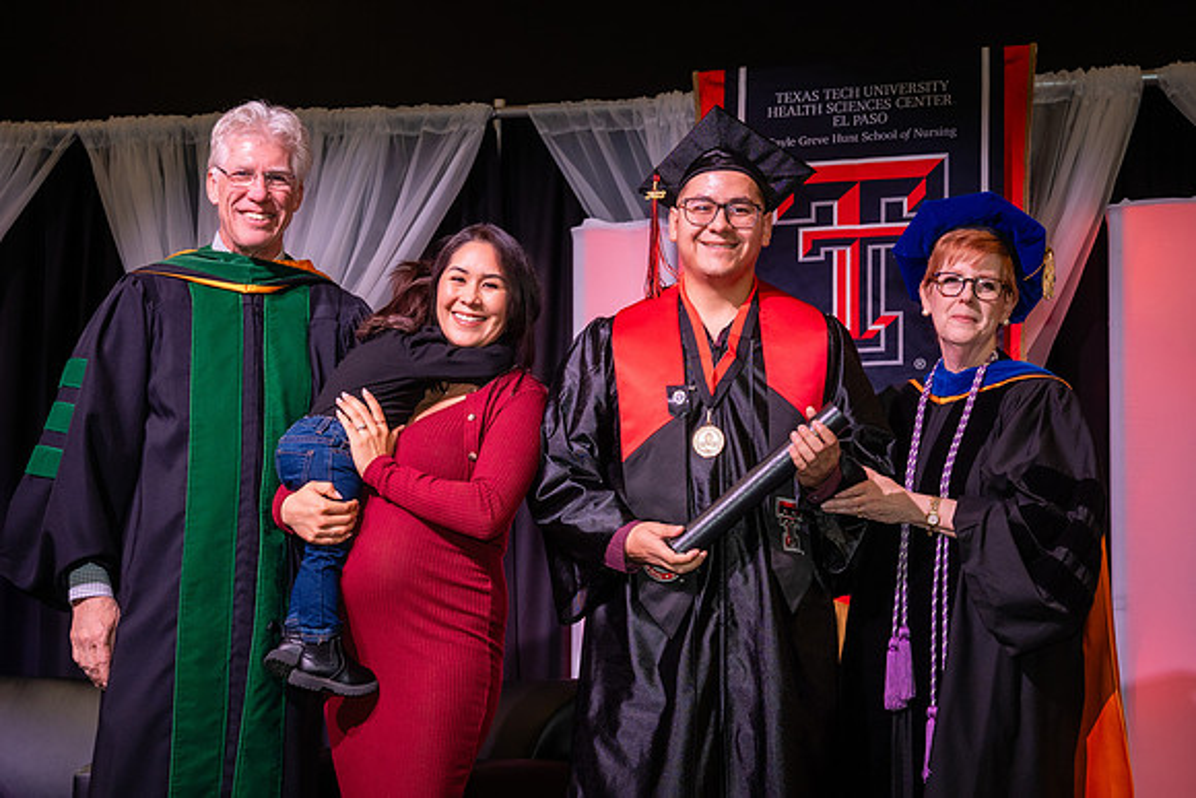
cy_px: 442
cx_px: 604
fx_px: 2095
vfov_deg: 21.6
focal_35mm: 63
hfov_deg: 31.9
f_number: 5.6
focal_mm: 48
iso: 1250
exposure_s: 1/160
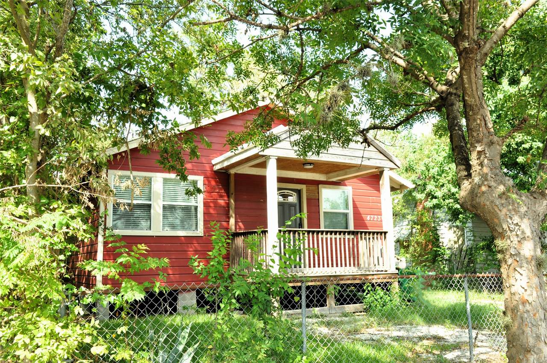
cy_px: 182
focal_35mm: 34
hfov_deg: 55.2
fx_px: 524
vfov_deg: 38.3
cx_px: 274
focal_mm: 23
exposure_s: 1/100
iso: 400
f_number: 9
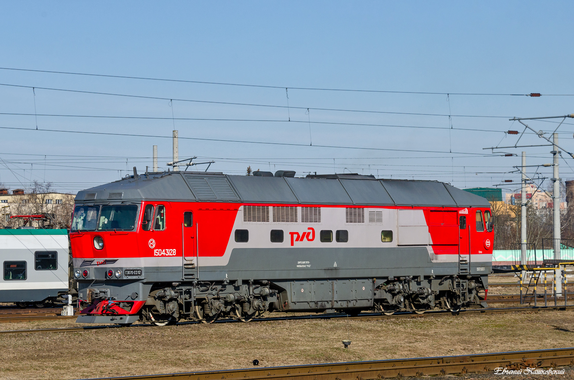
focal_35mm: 123
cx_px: 287
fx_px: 1957
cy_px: 190
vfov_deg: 11.1
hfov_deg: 16.7
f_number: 11
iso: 125
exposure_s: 1/750
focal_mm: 82
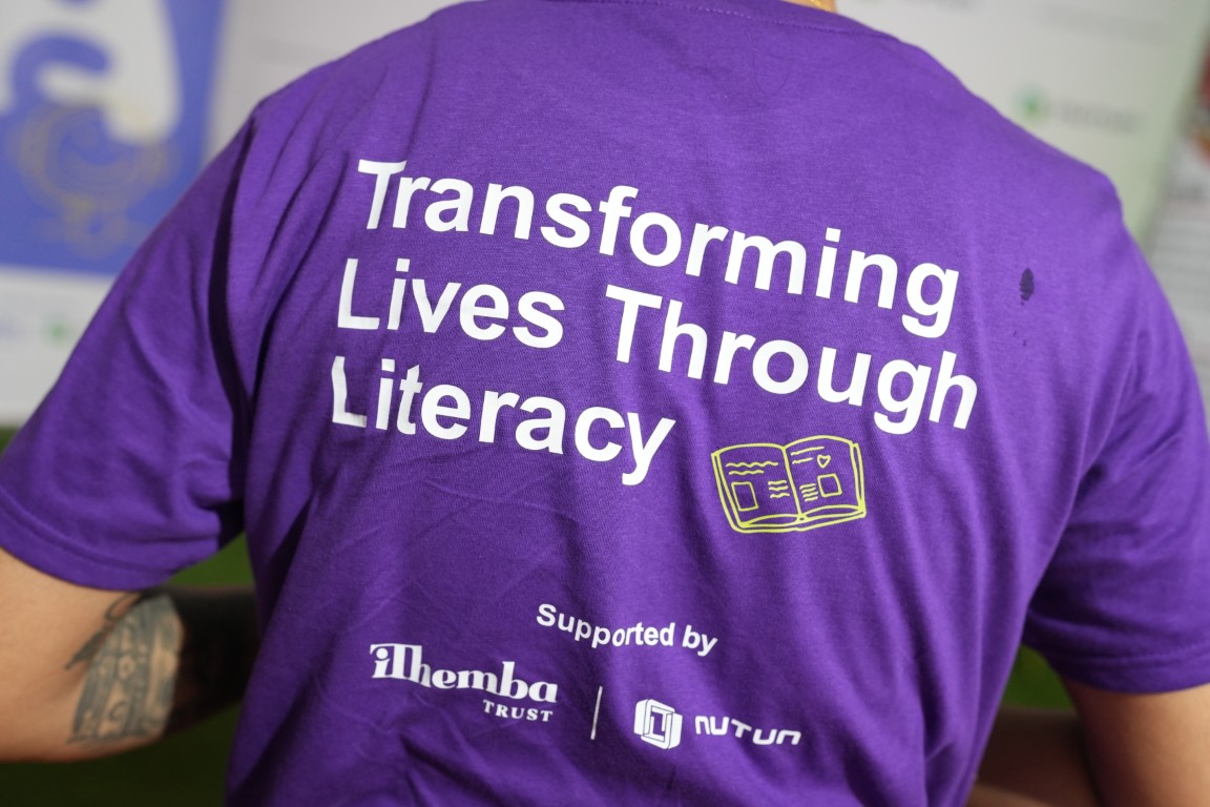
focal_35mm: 35
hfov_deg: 54.4
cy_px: 404
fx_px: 1176
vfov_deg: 37.9
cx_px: 605
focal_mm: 35
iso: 1600
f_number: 2.8
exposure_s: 1/160
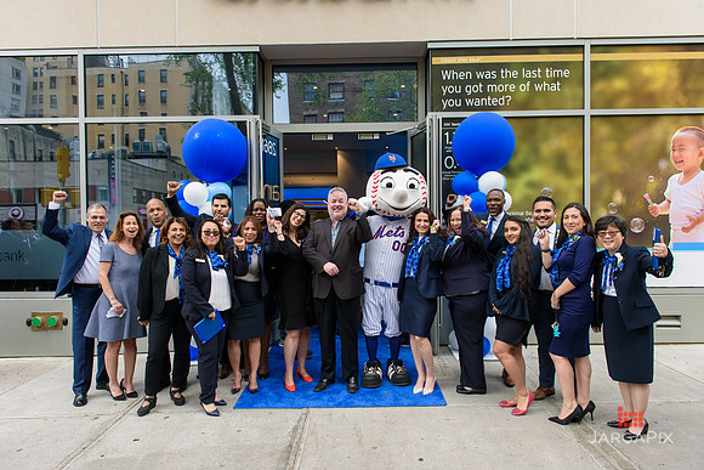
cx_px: 352
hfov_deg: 73.7
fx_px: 469
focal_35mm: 24
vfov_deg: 53.2
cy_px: 235
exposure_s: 1/250
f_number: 5
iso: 200
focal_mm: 24
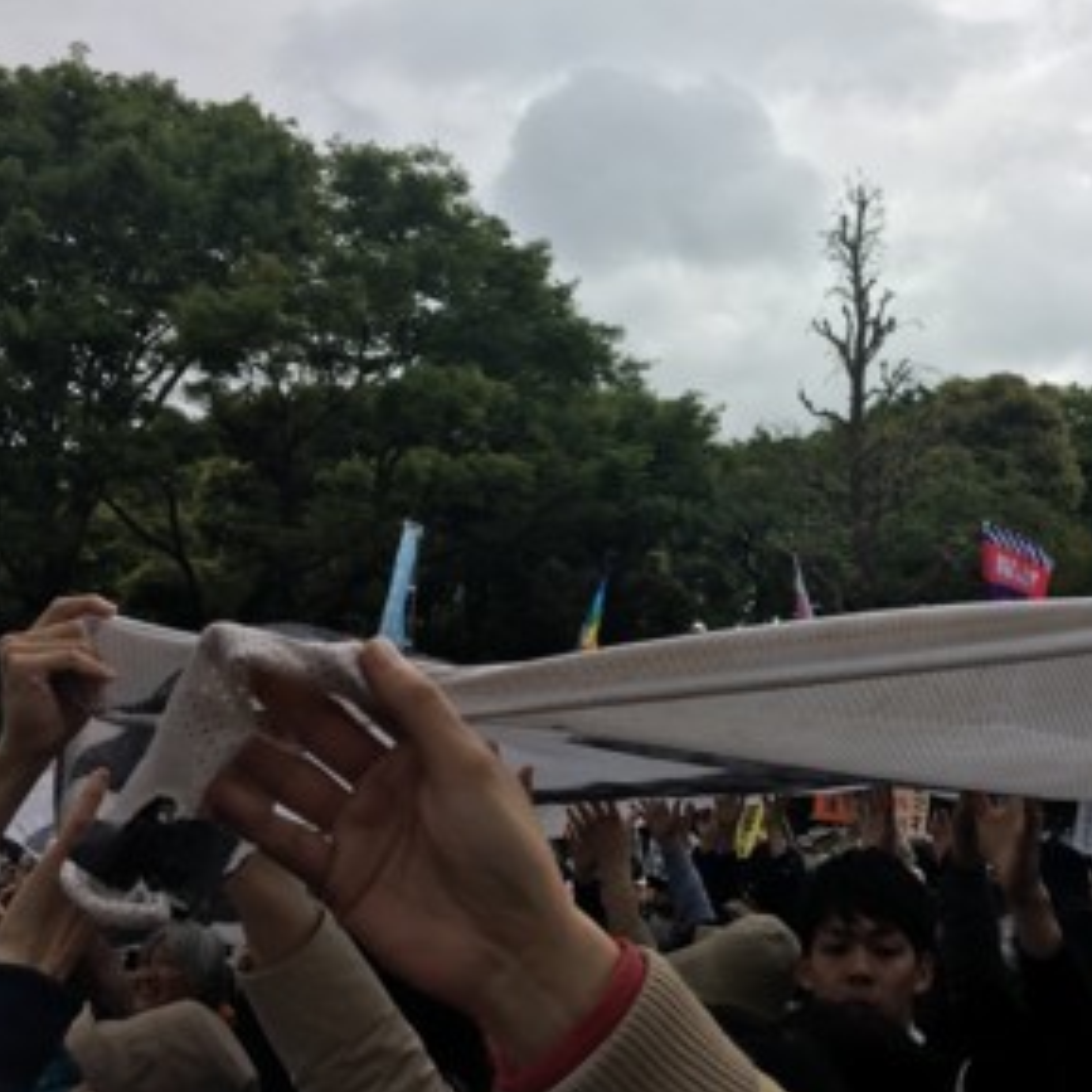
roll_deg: +0.7
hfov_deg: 41.1
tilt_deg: +11.9
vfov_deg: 41.8
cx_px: 767
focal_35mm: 40
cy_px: 495
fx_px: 1428
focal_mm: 4.15
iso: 25
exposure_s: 1/296
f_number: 2.2
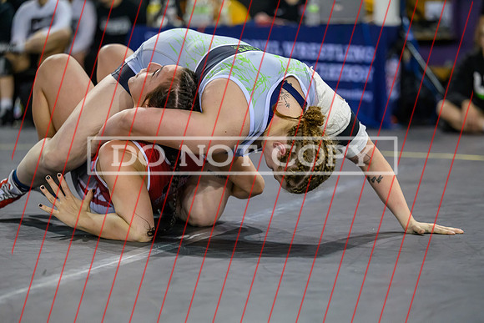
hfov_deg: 14.9
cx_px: 240
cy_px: 178
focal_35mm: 138
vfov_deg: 9.9
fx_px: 1855
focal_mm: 125
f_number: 2.8
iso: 6400
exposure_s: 1/800
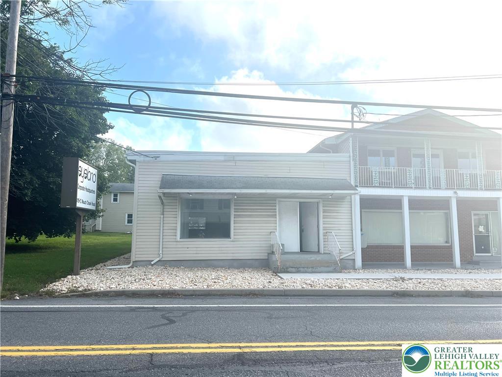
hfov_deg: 67.3
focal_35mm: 26
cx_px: 251
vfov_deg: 53.1
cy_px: 188
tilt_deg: +5.9
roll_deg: -0.1
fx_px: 377
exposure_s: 1/7463
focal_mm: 5.7
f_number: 1.5
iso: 50
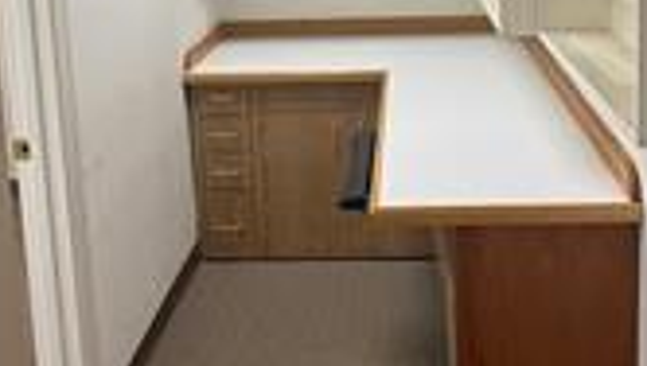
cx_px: 378
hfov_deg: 46.1
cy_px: -35
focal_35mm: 44
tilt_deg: -5.2
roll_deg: +1.4
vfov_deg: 25.3
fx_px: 756
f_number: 2.2
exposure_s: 1/120
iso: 100
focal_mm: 2.22
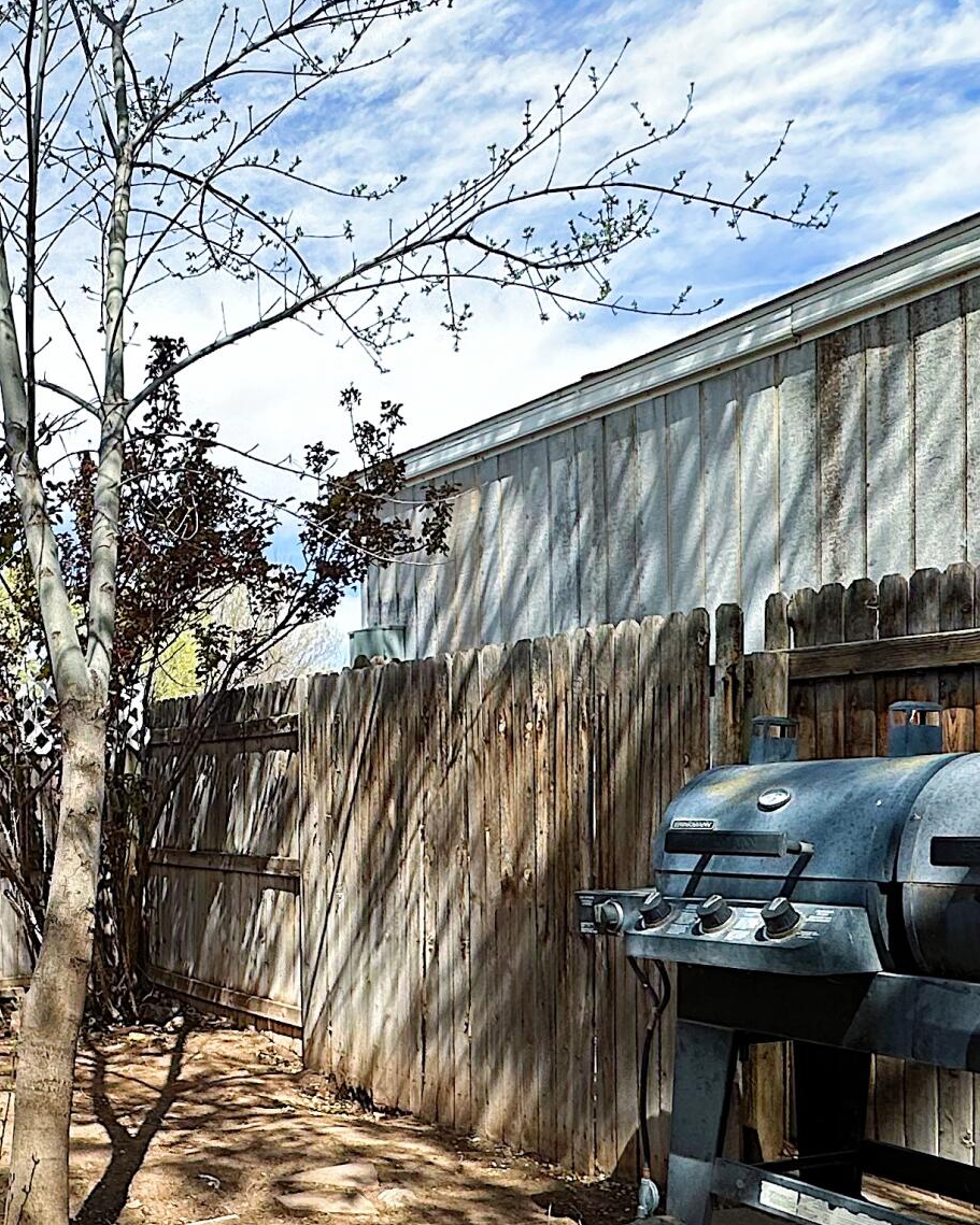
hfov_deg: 39.6
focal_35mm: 36
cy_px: 827
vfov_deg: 49.3
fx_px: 1305
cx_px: 201
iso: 50
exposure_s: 1/1276
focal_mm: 2.22
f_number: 2.2
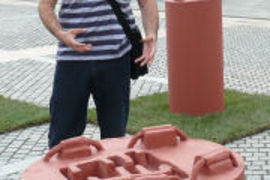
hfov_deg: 21.9
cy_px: 50
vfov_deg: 15.0
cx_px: 243
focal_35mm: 91
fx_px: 682
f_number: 5
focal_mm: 7.4
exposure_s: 1/200
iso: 100
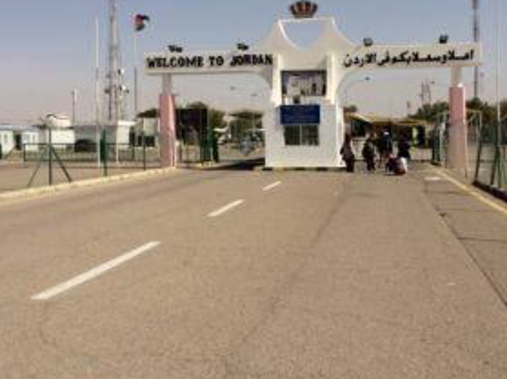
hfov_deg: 43.8
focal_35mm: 43
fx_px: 630
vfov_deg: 33.4
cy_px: 136
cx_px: 274
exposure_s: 1/3731
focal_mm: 4.12
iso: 40
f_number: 2.2
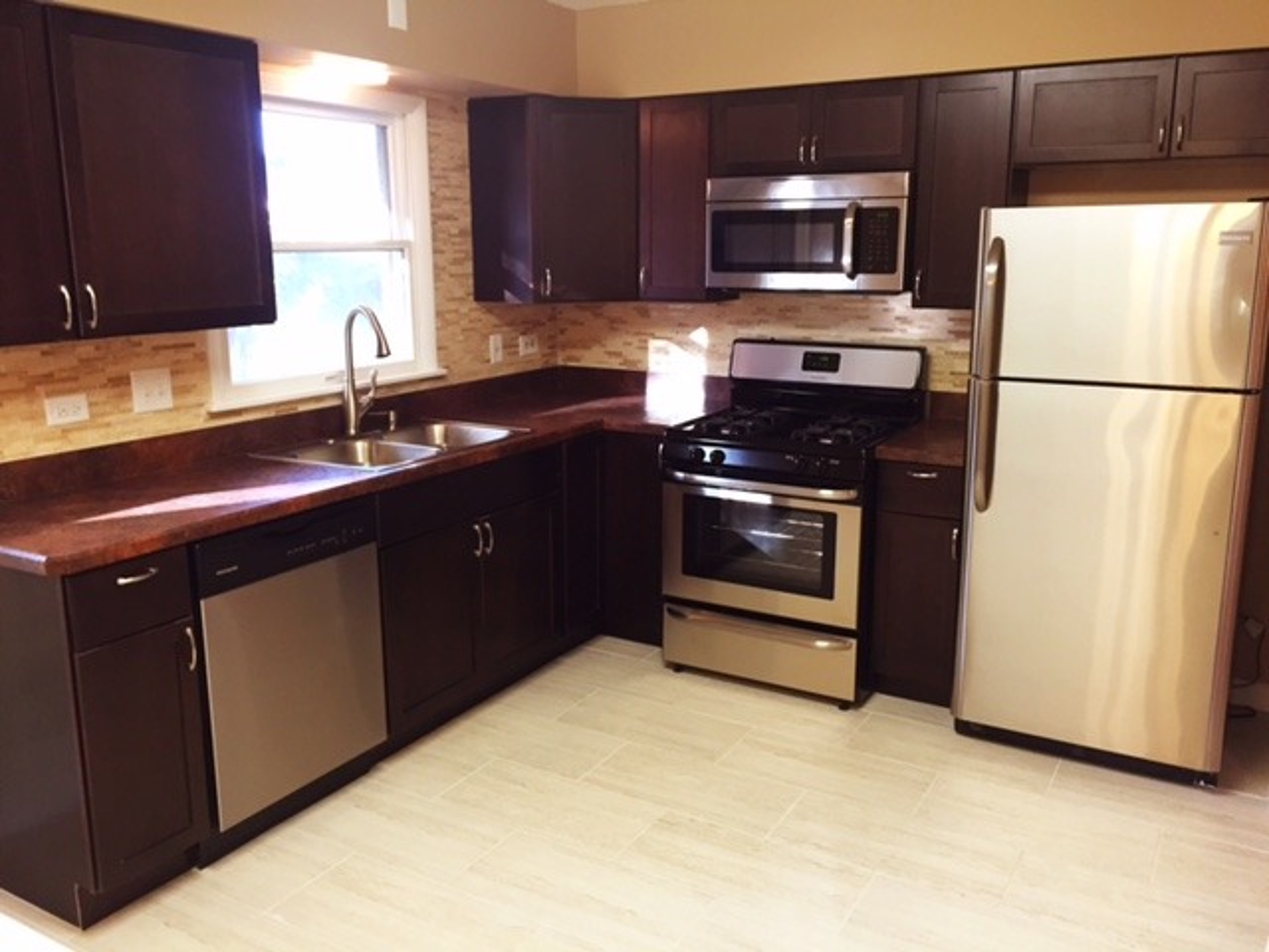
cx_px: 634
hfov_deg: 61.7
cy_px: 476
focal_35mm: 29
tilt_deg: -13.3
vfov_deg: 48.2
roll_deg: -0.6
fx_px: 1063
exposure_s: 1/30
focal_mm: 4.15
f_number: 2.2
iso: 125
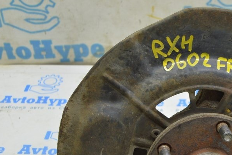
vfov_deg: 18.0
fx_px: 482
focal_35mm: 75
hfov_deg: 26.7
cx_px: 177
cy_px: 122
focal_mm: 29
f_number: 5.6
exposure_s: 1/20
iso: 400
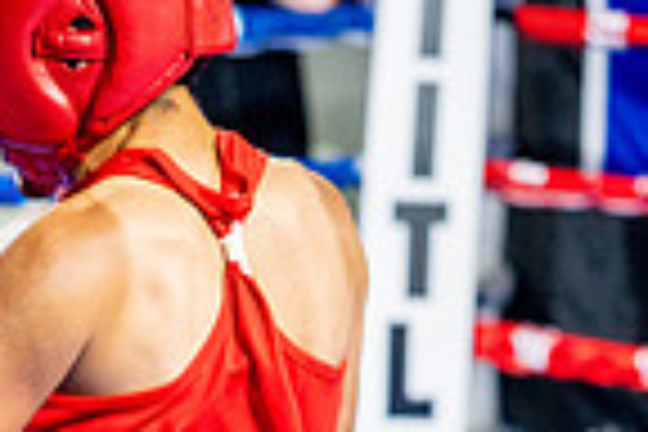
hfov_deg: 9.4
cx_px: -112
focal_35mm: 217
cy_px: 650
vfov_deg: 6.3
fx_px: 3906
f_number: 2
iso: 4000
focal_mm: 54
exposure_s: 1/800
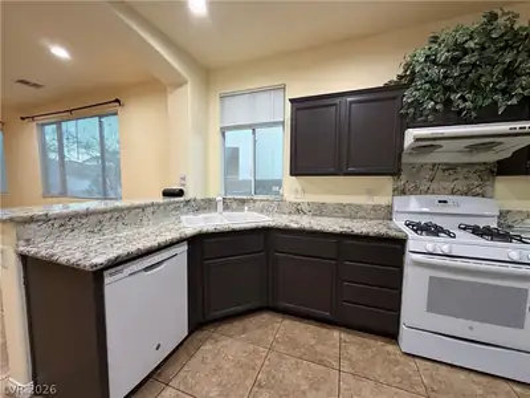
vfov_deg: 85.7
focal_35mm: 14
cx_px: 265
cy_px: 199
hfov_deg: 102.1
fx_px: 214
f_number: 2.2
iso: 320
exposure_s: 1/60
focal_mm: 2.22
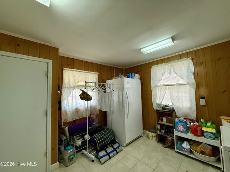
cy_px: 86
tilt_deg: +2.0
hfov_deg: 102.0
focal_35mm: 14
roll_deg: +3.0
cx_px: 115
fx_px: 93
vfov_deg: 85.7
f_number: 2.2
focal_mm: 2.22
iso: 320
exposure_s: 1/120
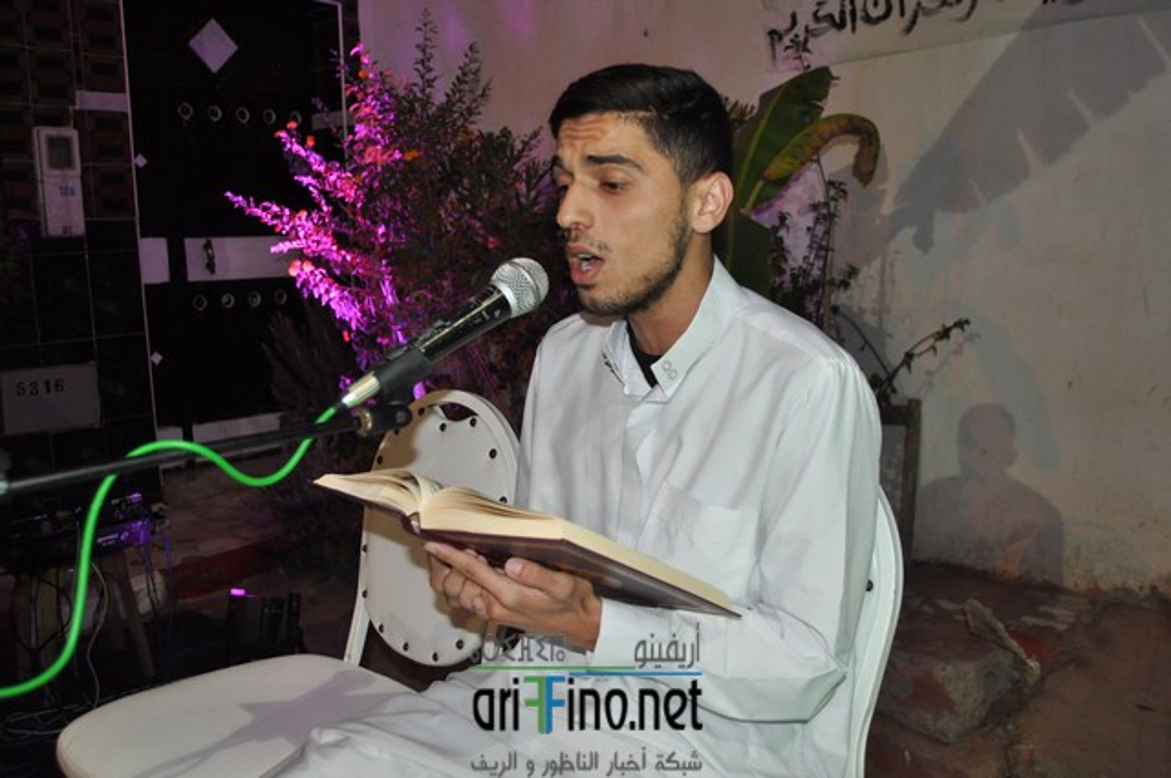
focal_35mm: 30
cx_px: 586
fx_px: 975
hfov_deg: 62.0
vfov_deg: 43.5
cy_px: 389
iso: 800
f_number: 3.5
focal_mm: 20
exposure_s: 1/60
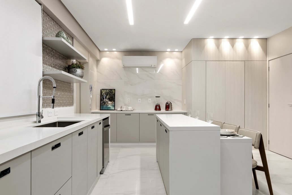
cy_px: 98
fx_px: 195
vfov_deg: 53.2
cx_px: 146
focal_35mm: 24
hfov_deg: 73.7
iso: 100
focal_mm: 24
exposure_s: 1/1.25
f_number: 10
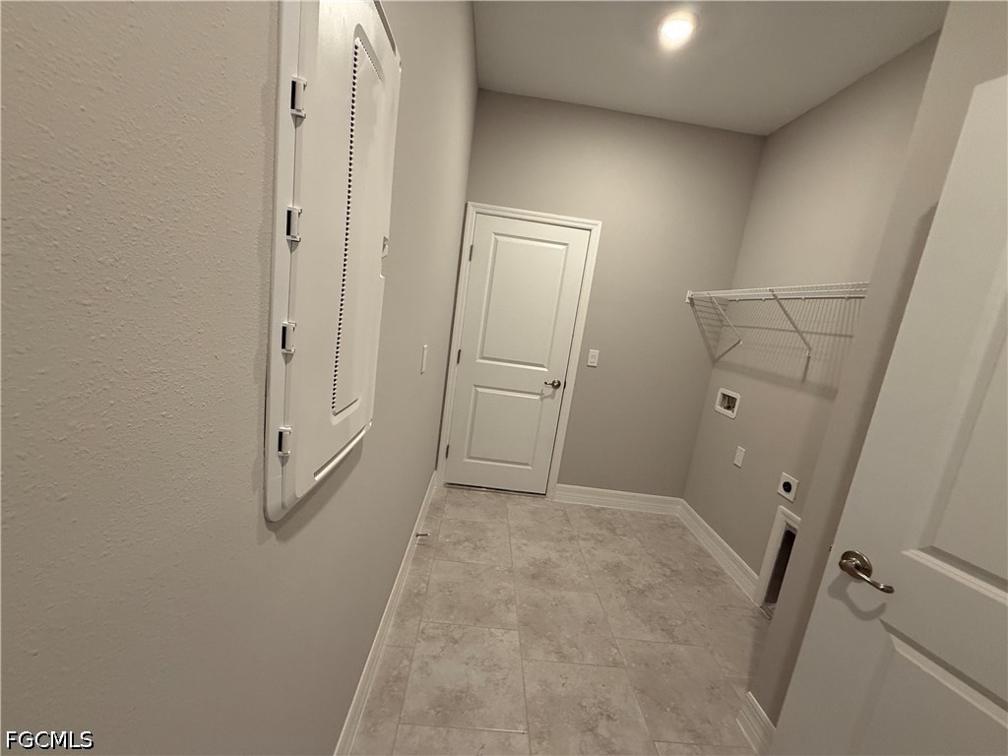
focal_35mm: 14
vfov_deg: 85.7
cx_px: 504
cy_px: 378
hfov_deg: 102.1
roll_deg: -8.7
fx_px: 408
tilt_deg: -9.4
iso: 320
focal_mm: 2.22
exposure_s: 1/120
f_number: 2.2
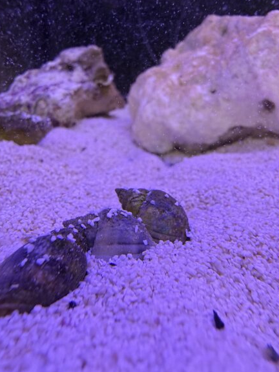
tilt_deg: -17.7
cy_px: 186
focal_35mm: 25
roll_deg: -2.2
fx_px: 269
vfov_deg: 69.4
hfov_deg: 54.9
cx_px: 138
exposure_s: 1/100
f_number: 2.2
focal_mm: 2.22
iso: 200
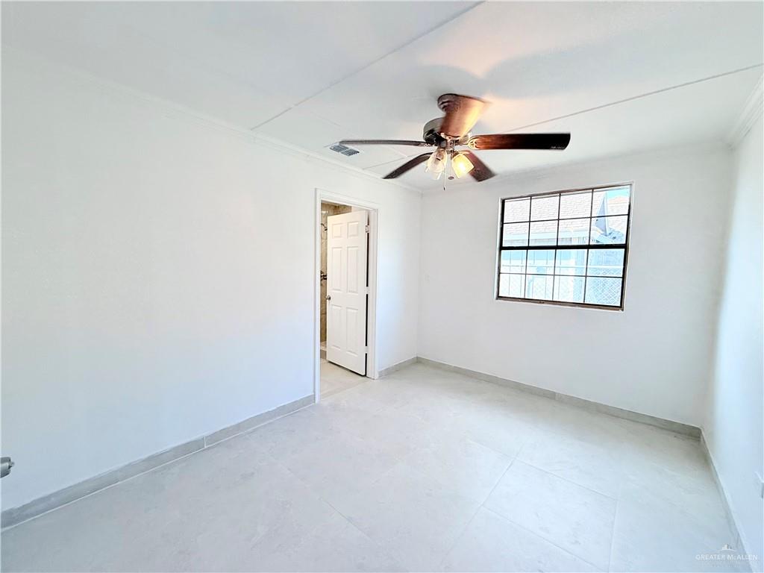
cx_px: 382
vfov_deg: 85.7
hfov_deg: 102.1
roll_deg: -1.5
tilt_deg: -3.5
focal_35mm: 14
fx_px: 309
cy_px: 286
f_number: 2.2
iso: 125
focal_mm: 2.22
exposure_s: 1/120
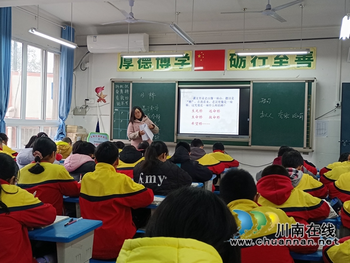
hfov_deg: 44.8
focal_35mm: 42
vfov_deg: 34.3
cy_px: 132
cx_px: 175
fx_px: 425
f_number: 1.79
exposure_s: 1/50
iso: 607
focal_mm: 4.71
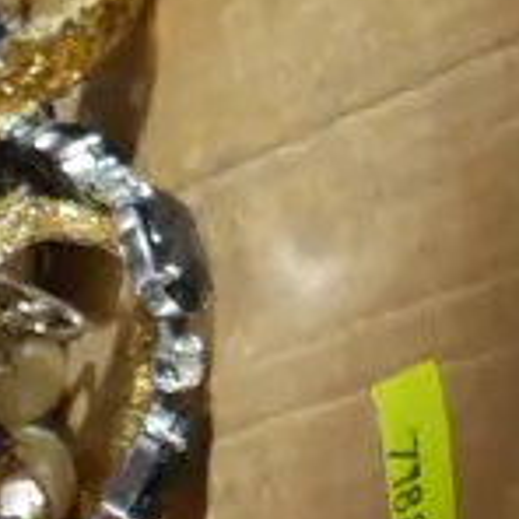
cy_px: 899
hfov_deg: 6.8
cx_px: -652
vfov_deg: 7.0
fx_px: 4139
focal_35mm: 244
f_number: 4.5
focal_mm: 20
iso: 1000
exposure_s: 1/60
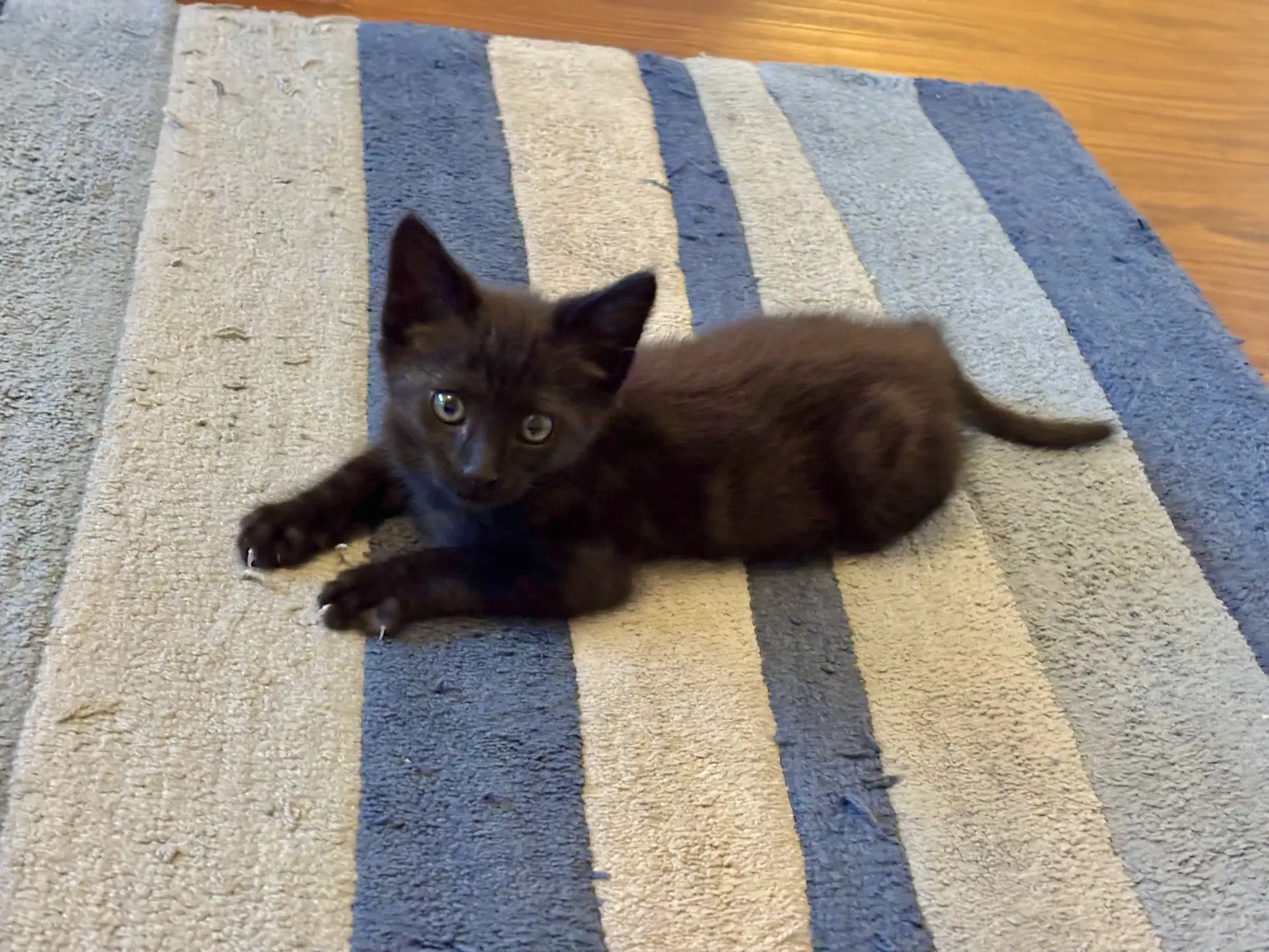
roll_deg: -10.4
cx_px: 634
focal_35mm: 52
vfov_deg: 28.0
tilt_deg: -33.4
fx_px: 1906
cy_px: 476
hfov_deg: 36.8
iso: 320
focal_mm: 5.96
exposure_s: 1/24
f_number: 1.6
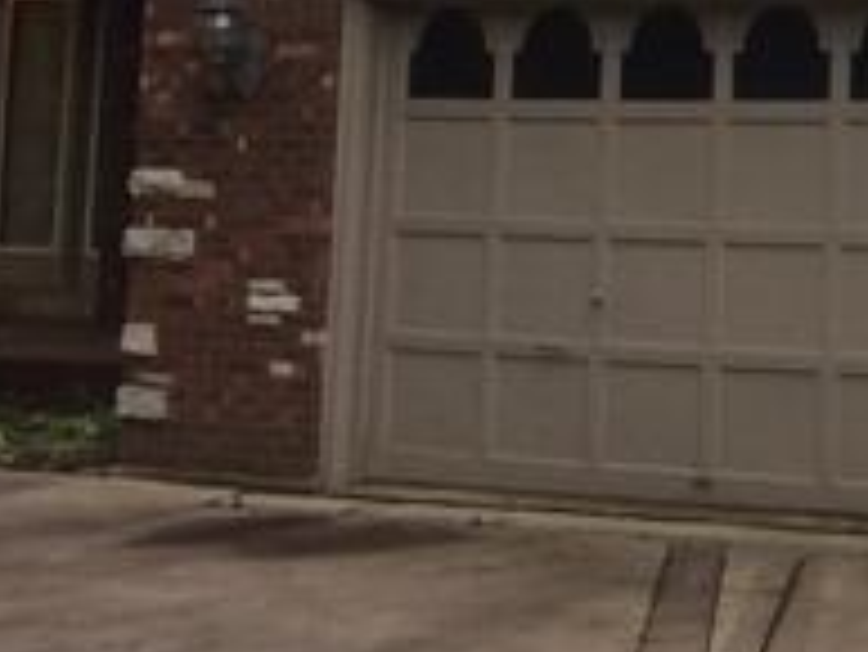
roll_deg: -1.7
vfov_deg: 14.7
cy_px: -225
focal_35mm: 96
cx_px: 1345
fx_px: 2409
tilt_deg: +7.2
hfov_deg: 18.0
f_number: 2.2
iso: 40
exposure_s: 1/30
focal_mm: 4.15
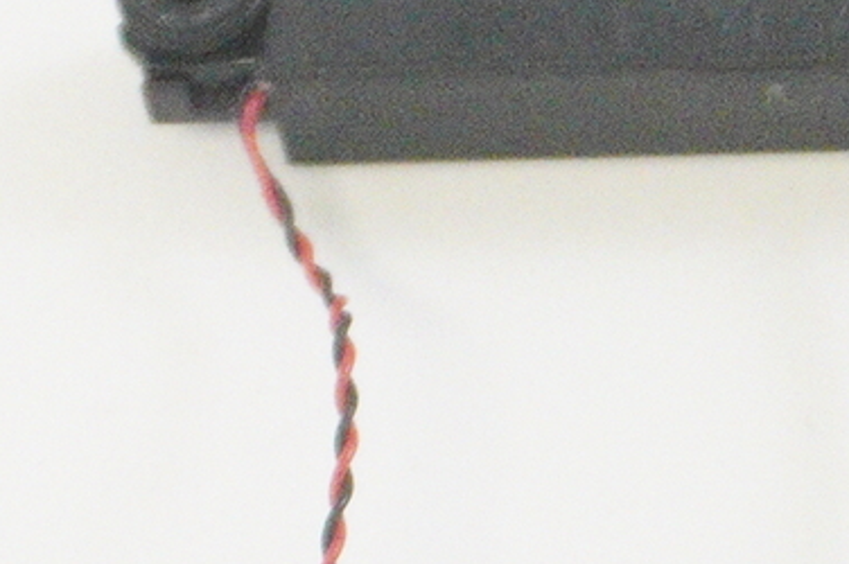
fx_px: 7288
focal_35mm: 309
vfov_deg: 4.4
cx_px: 1393
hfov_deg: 6.6
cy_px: 341
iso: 6400
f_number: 5.6
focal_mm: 31
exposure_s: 1/250
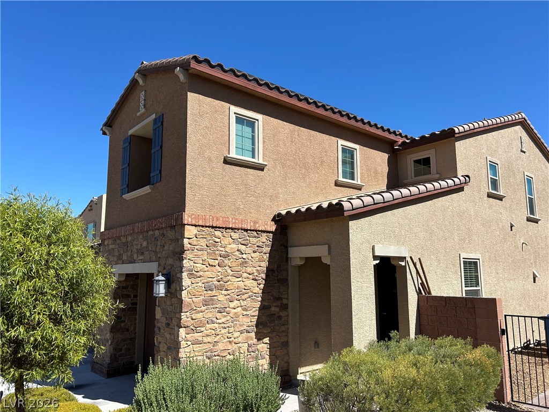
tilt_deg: +9.1
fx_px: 412
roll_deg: +0.4
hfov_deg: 67.3
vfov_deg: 53.1
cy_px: 206
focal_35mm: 26
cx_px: 274
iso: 50
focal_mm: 5.7
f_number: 1.5
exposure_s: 1/4115
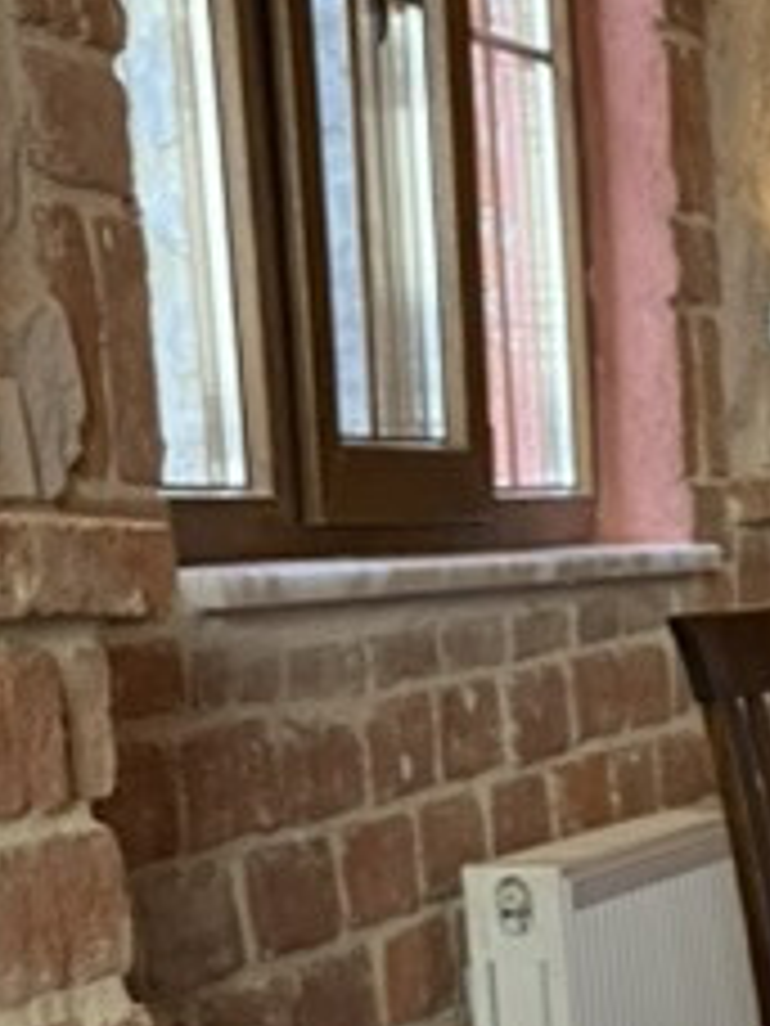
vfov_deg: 16.0
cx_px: 1612
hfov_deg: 11.3
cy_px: 1310
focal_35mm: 117
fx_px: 3470
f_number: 1.8
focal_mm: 4.25
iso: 160
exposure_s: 1/60
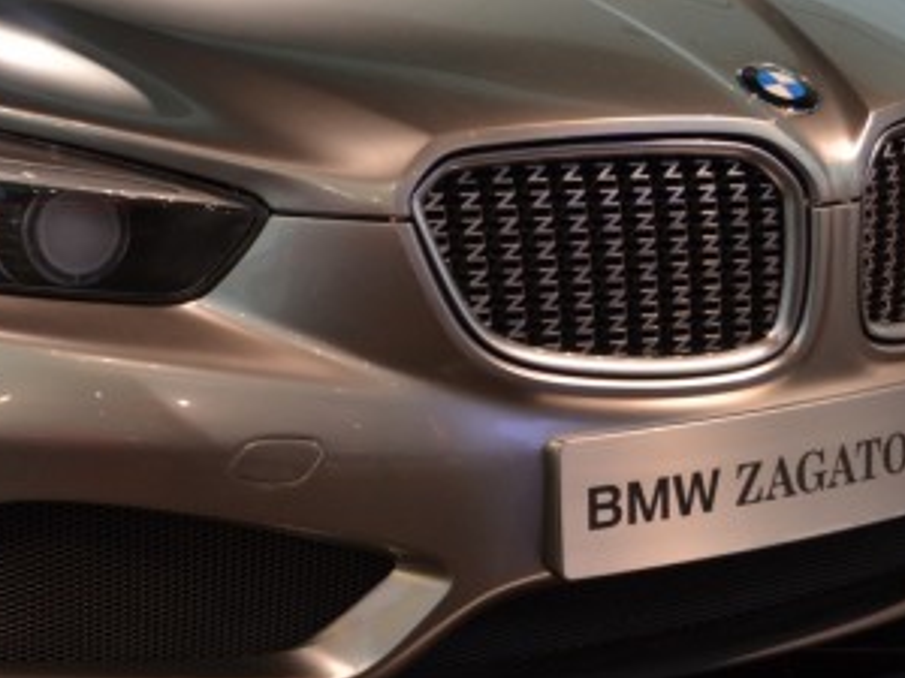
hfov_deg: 24.4
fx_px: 2065
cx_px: 217
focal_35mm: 79
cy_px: 334
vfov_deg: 18.7
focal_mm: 22
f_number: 4
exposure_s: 1/60
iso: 560
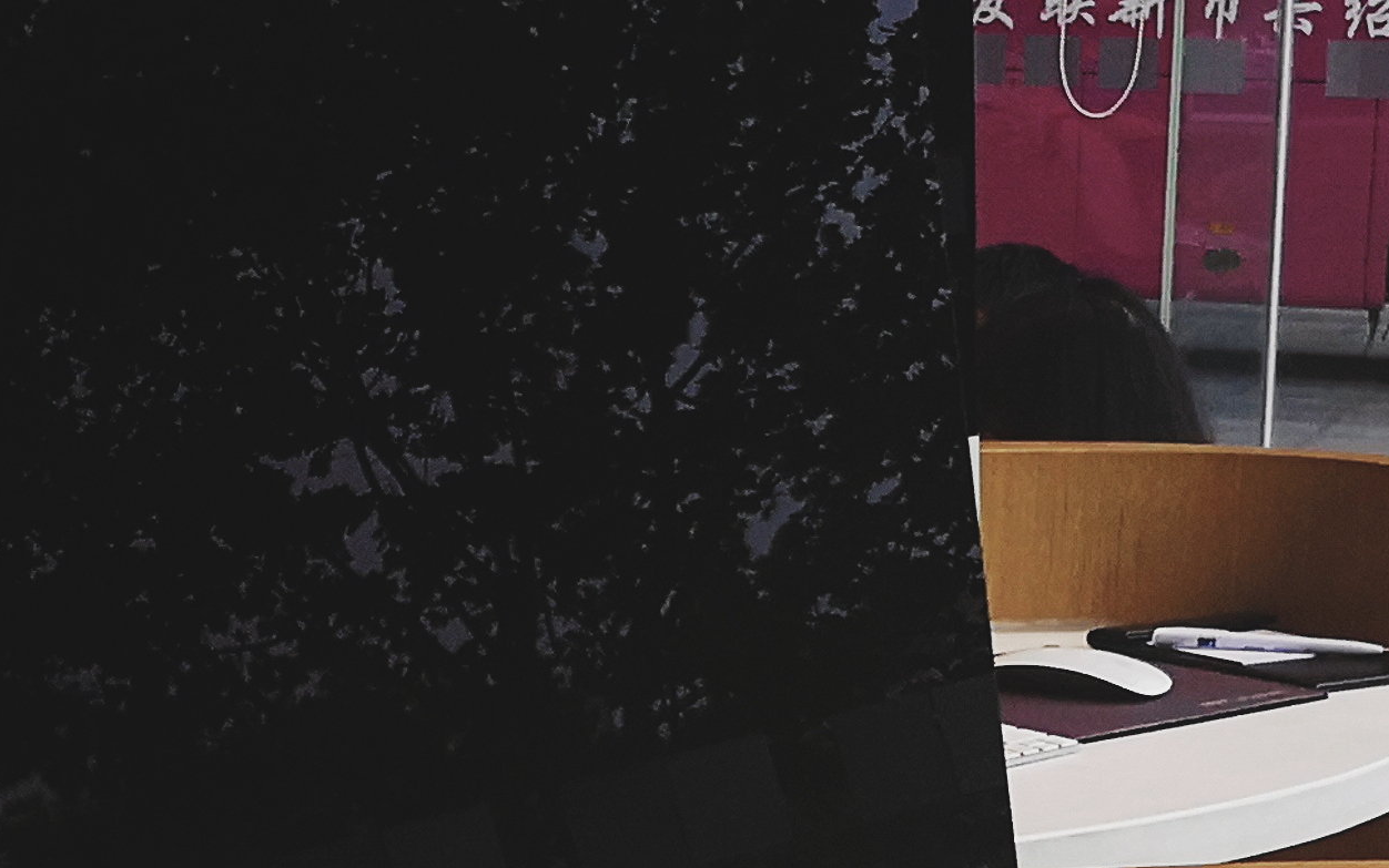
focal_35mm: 117
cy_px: 1064
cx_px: 775
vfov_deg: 11.0
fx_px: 4430
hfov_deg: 17.8
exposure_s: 1/107
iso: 50
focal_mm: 3.95
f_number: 1.8
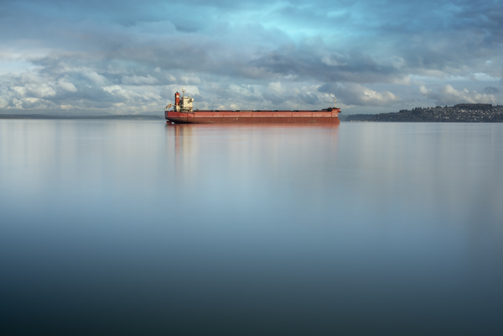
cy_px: 168
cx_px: 252
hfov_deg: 39.6
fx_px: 699
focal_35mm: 50
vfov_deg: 27.0
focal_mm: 50
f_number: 8
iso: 64
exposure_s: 1/100
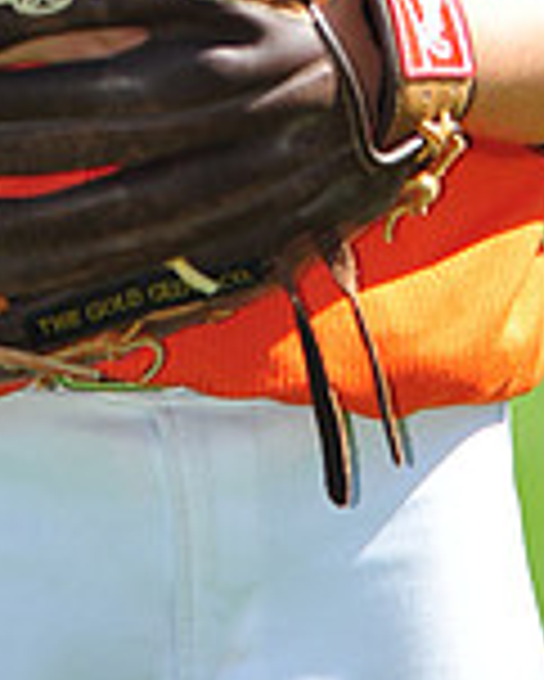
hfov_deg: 2.1
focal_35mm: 721
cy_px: -599
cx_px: 184
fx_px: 14496
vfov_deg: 2.7
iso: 200
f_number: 4.5
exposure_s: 1/800
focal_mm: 200
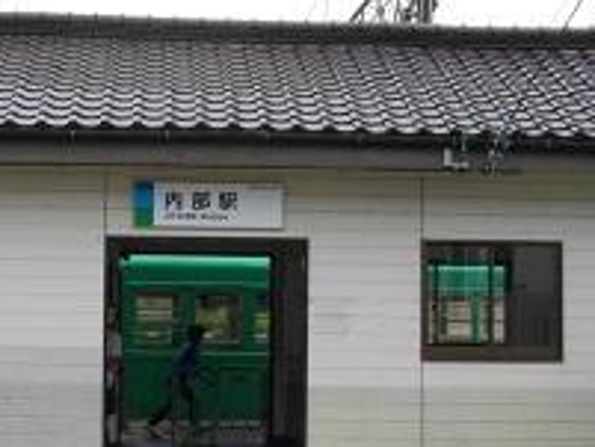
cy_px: 255
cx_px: 250
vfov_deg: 23.7
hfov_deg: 31.1
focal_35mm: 62
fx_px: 1066
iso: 100
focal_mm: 5.7
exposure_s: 1/160
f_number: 5.5
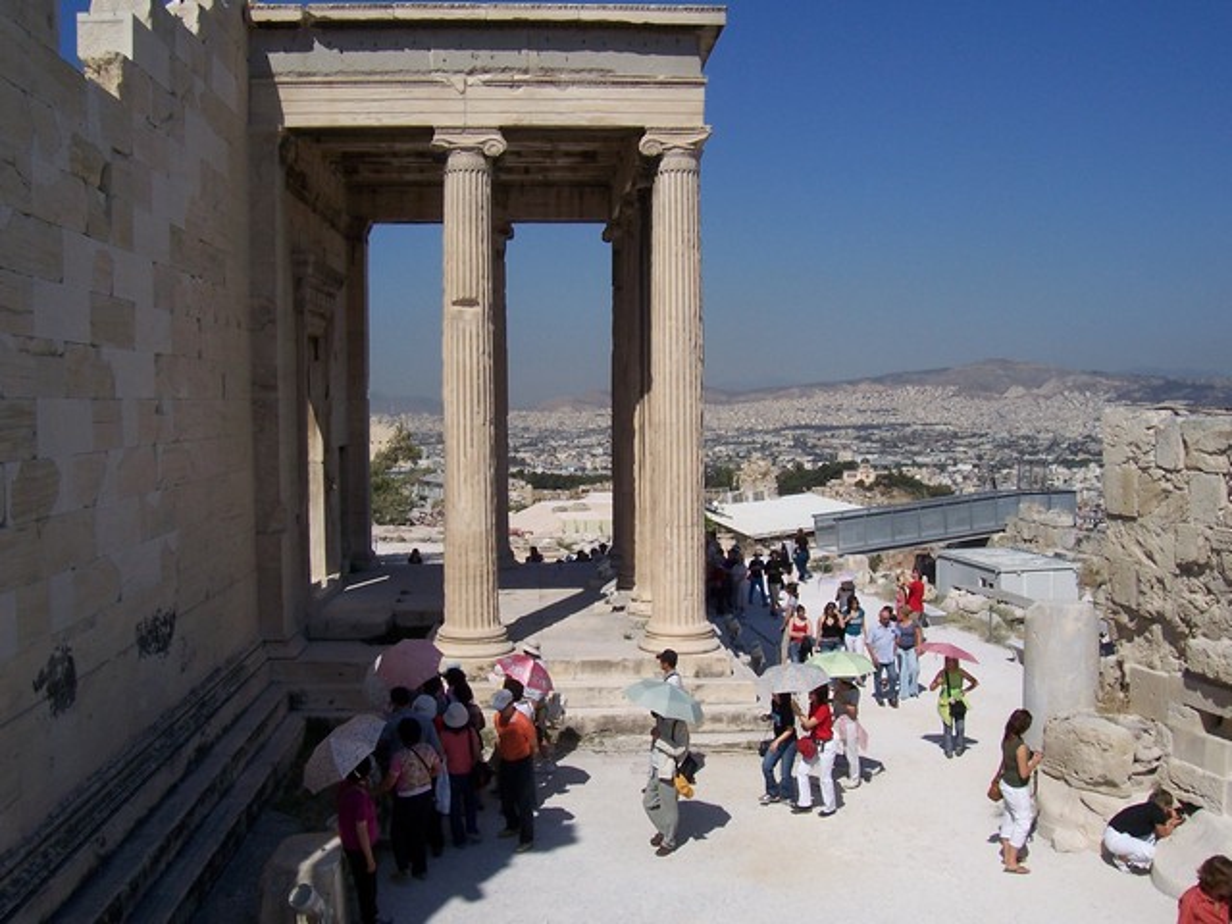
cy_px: 462
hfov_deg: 54.0
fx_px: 1210
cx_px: 616
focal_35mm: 34
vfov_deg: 41.8
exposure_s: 1/1000
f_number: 5.6
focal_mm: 5.6
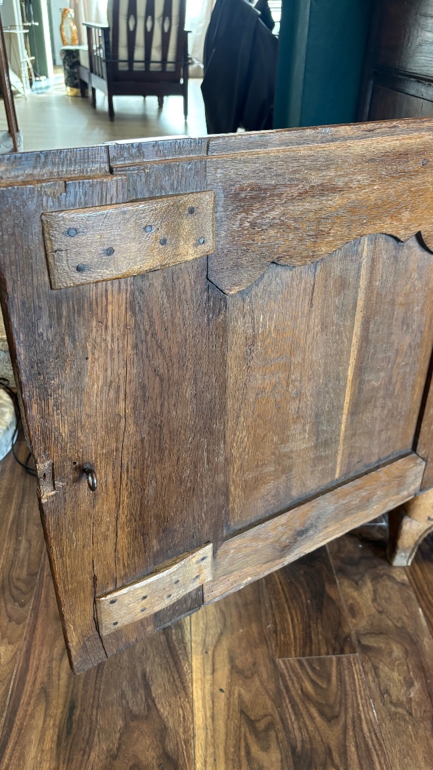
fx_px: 592
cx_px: 246
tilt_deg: -32.8
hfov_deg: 40.1
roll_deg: -4.5
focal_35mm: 29
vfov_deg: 66.1
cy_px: 388
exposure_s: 1/60
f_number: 1.6
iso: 400
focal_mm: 5.96
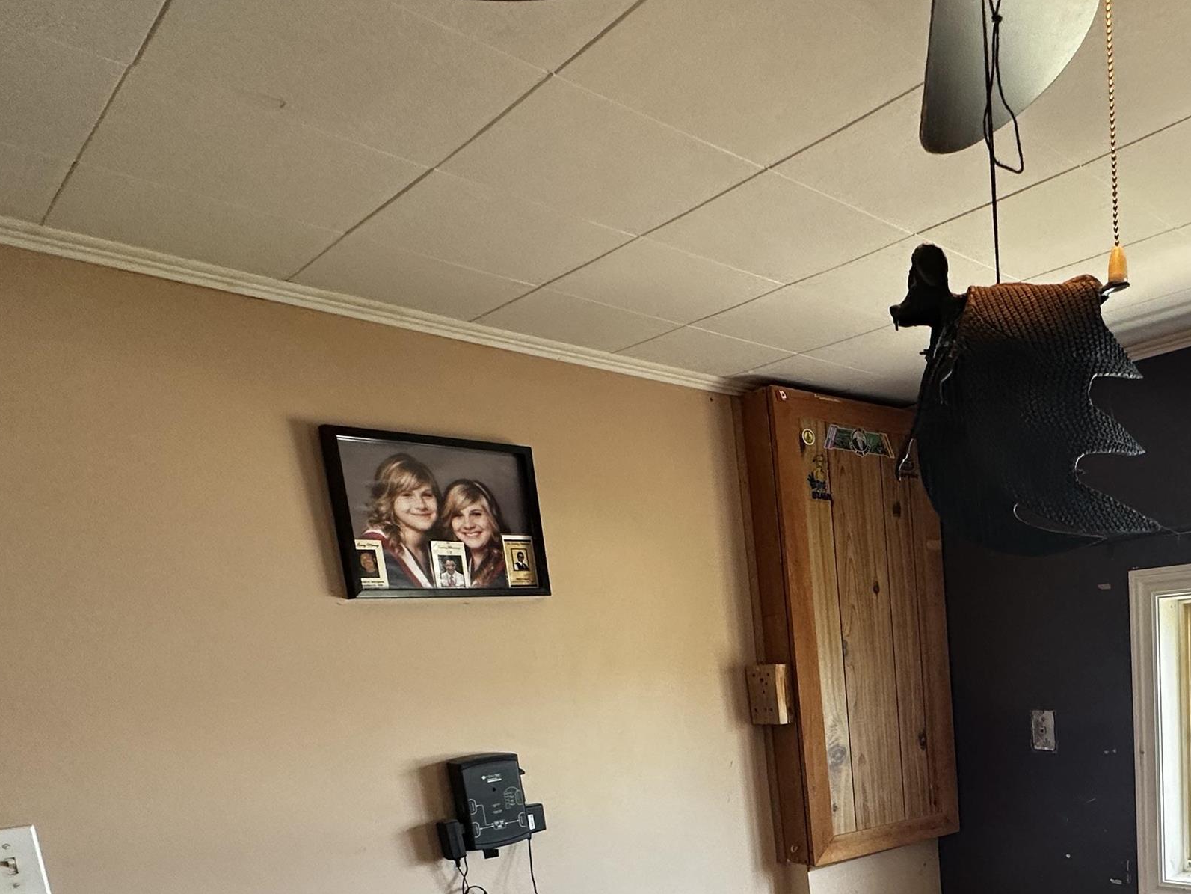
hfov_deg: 60.3
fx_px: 929
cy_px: 811
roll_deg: +4.4
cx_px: 947
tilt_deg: -9.4
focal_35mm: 27
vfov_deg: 46.2
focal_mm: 2.22
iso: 160
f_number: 2.2
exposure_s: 1/99
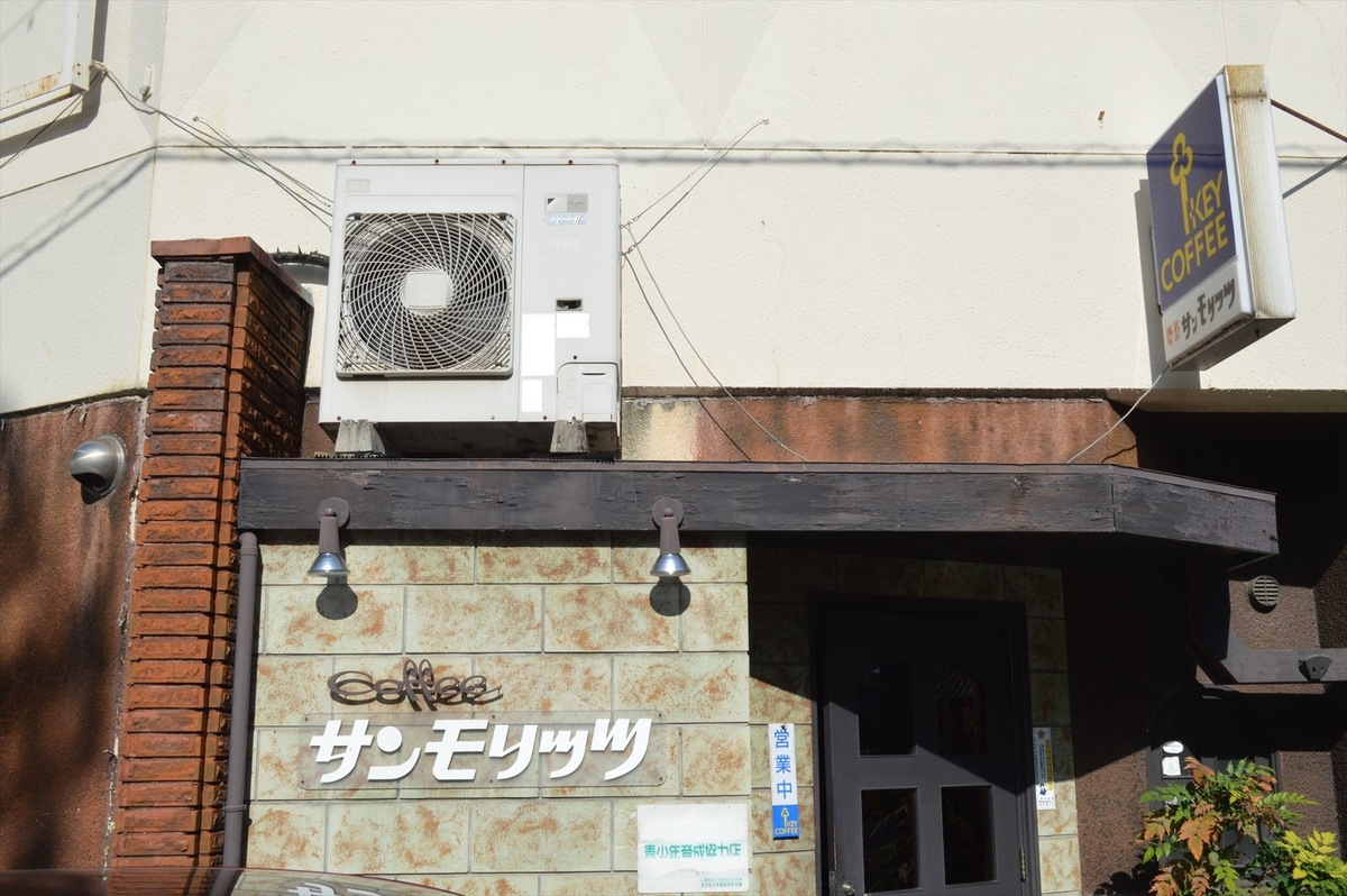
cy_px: 448
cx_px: 674
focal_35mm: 33
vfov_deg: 39.9
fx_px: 1234
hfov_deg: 57.3
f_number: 11
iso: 400
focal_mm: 22
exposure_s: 1/500
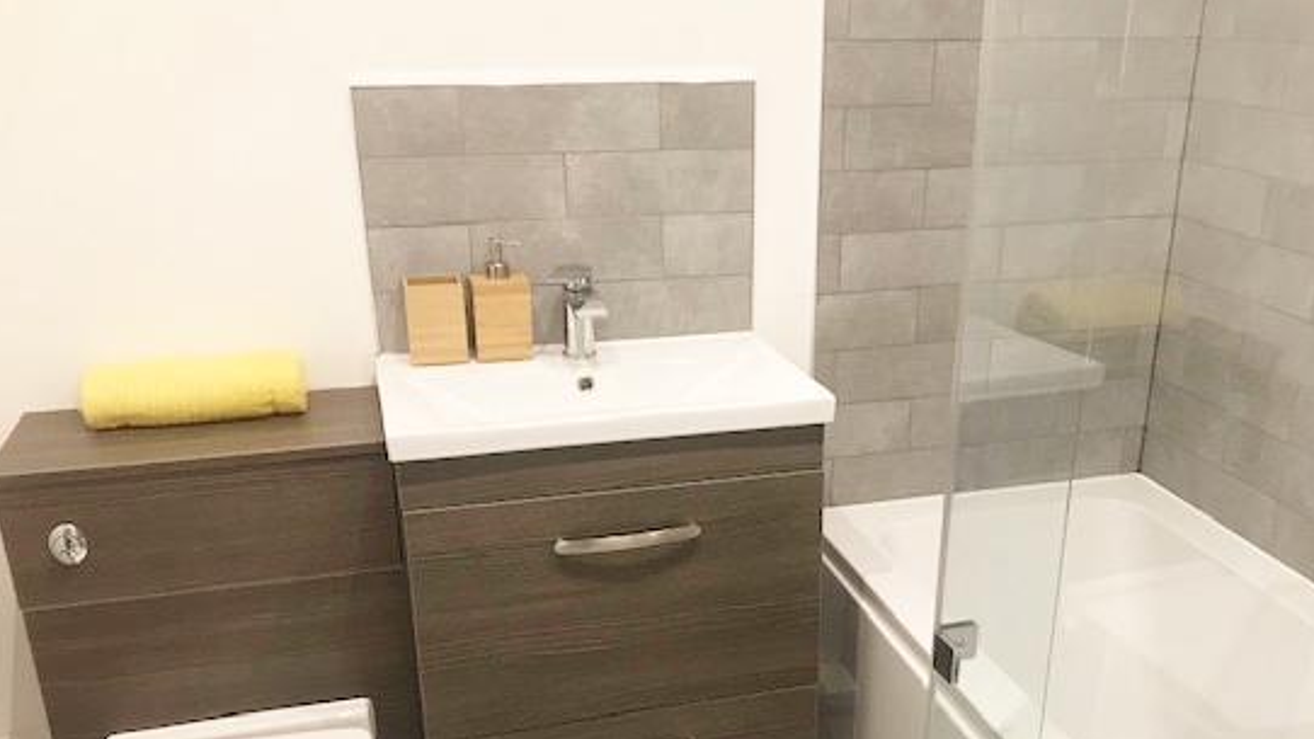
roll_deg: -0.4
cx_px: 756
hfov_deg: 55.1
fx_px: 1254
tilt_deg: -22.2
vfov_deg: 32.4
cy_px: 519
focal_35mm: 36
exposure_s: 1/25
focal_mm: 3.99
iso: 40
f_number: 1.8
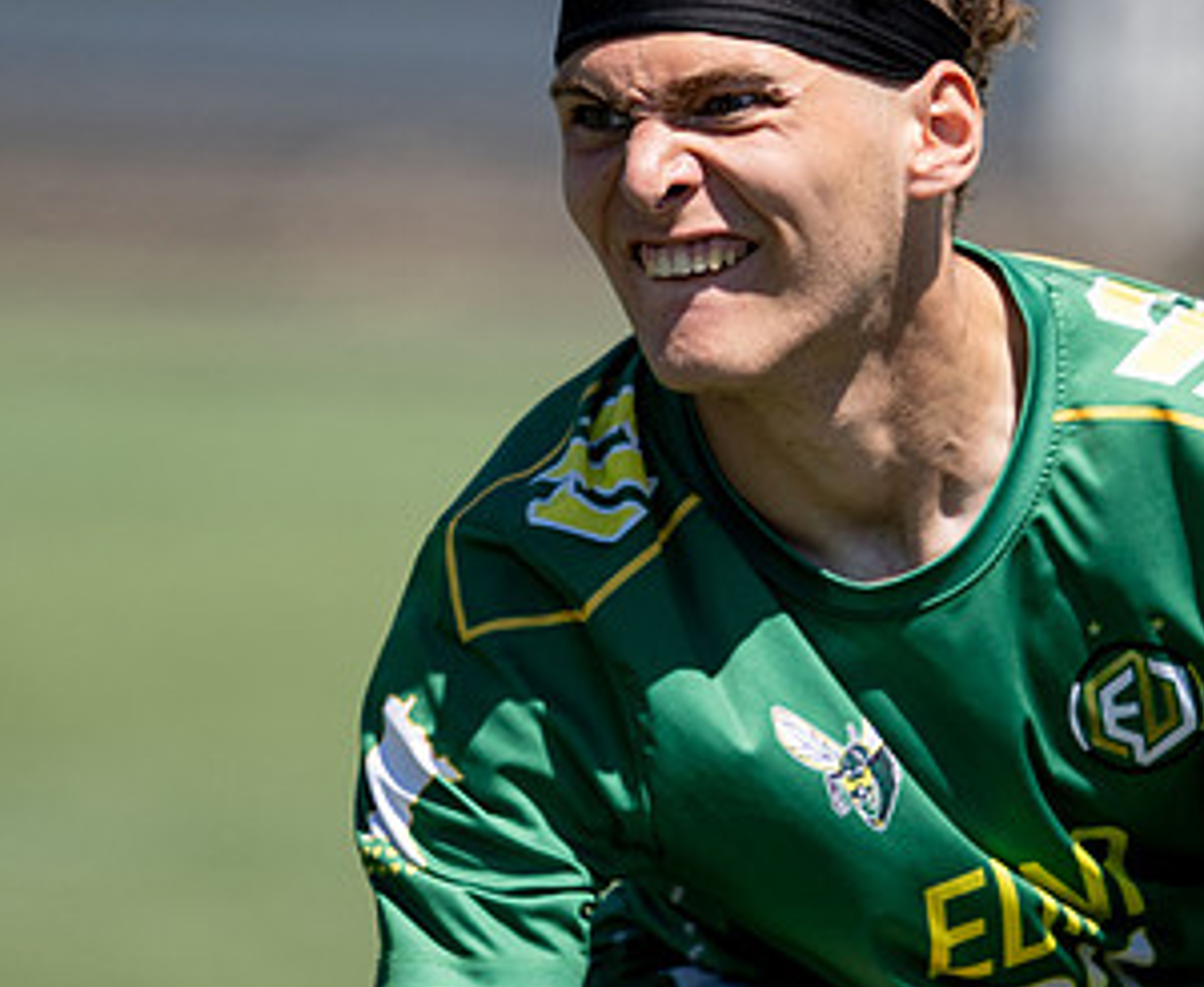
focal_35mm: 1010
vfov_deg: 1.6
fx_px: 36344
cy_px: 223
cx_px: 795
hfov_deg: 1.9
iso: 100
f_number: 2.8
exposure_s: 1/2000
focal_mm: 400
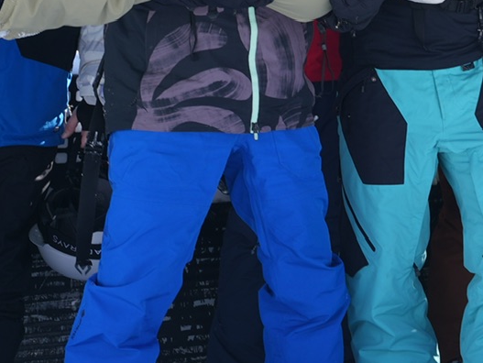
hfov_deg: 9.9
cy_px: -148
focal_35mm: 198
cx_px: 496
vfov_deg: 7.4
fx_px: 2765
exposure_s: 1/100
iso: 125
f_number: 11
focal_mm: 50
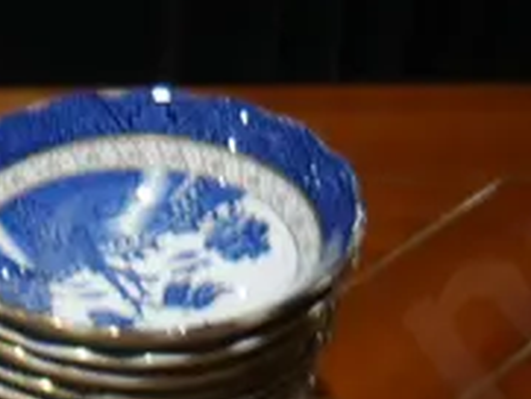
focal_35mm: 158
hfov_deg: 11.2
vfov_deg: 8.2
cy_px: 1115
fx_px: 2425
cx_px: -560
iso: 200
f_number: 3.5
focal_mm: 14
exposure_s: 1/60
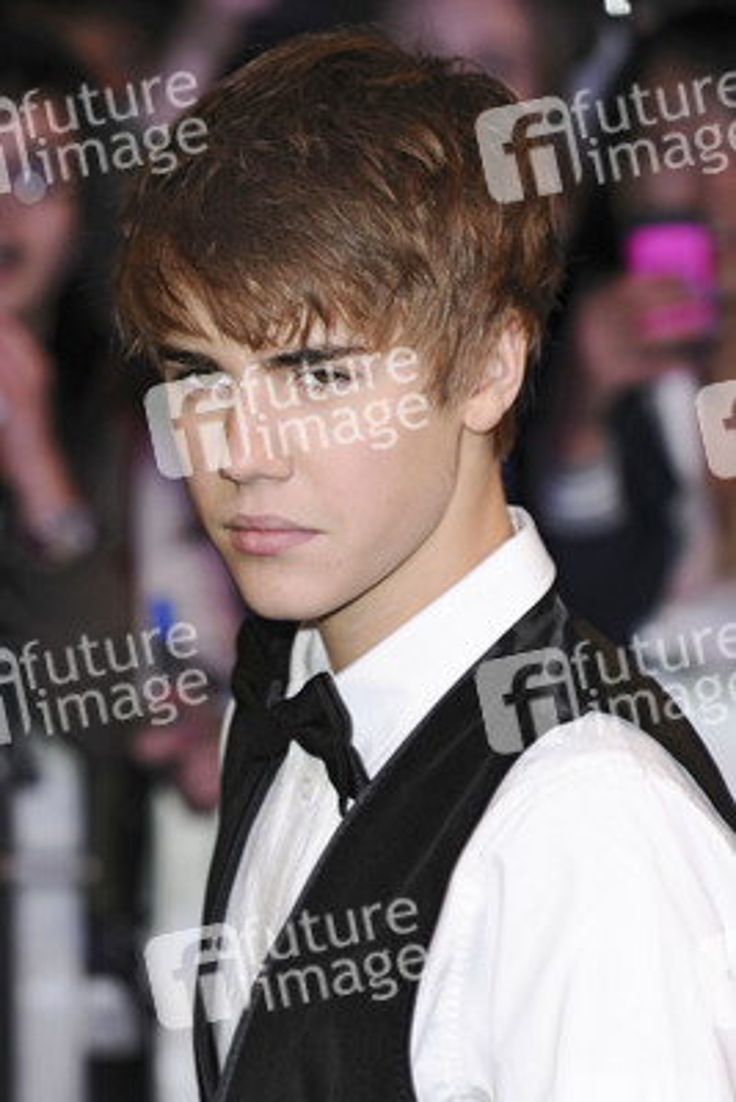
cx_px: 368
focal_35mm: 180
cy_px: 551
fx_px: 5515
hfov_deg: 7.6
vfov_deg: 11.4
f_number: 4.5
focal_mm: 120
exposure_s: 1/160
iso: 320
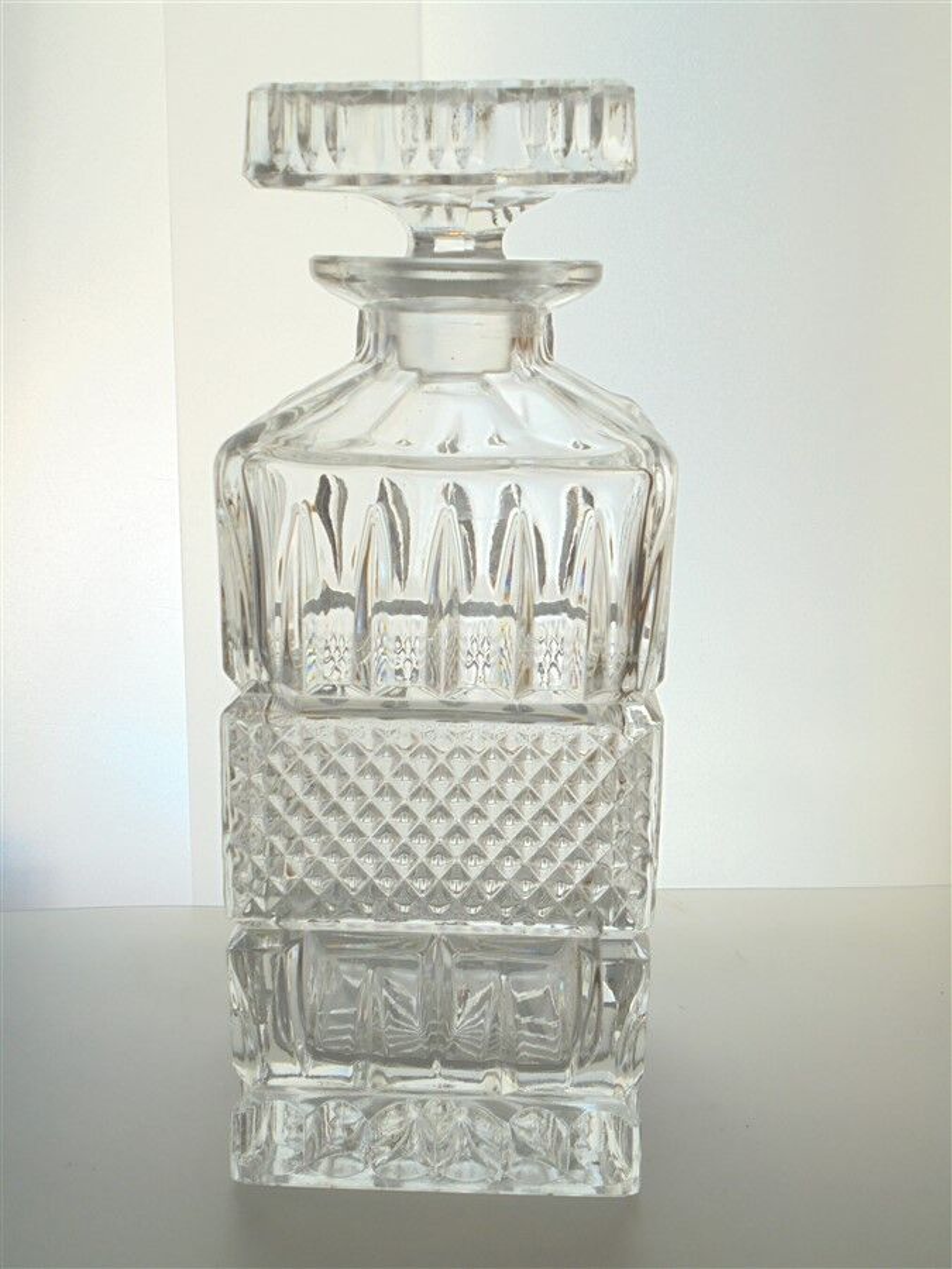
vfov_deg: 43.9
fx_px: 1577
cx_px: 476
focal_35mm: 43
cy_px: 634
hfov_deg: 33.6
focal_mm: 7.8
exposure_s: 1/100
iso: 100
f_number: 4.5
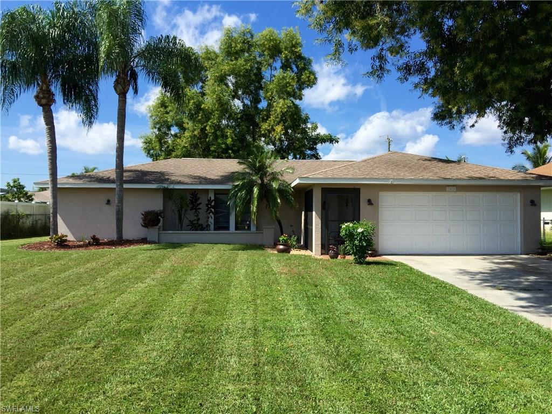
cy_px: 207
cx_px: 276
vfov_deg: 48.2
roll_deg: -2.0
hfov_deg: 61.7
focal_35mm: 29
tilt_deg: +2.4
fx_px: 462
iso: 32
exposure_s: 1/1883
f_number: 2.2
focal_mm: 4.15
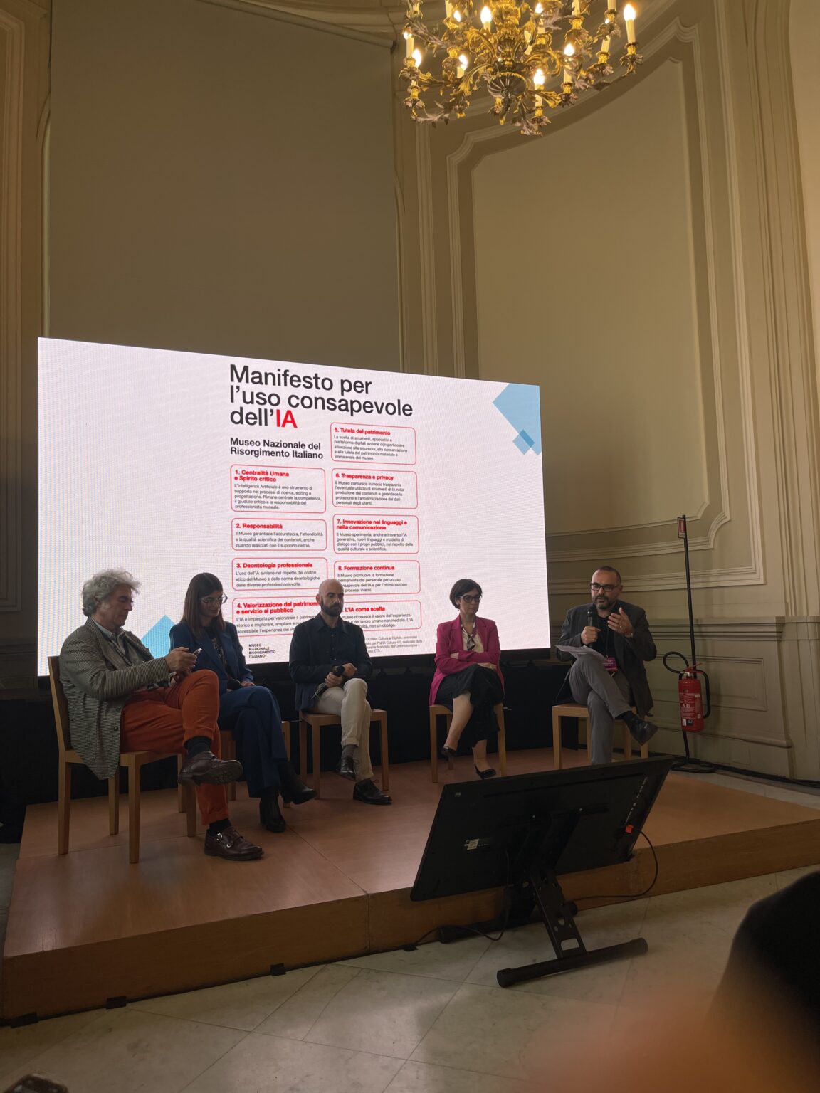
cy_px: 546
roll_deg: +2.2
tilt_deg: +4.1
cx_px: 410
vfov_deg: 69.4
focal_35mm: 25
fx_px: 790
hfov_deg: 54.9
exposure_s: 1/154
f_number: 1.6
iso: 32
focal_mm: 5.1
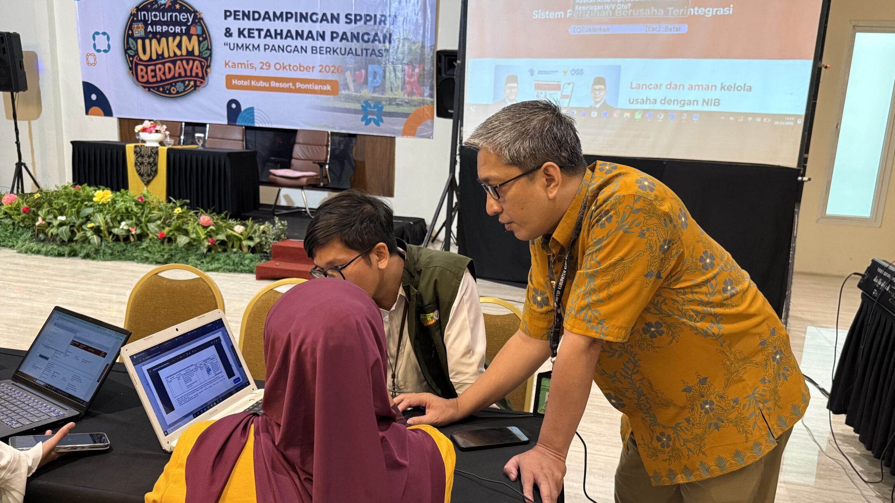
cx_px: 482
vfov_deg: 40.0
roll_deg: -2.9
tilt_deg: -12.8
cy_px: 295
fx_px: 688
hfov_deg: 66.0
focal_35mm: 29
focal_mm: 6.76
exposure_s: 1/50
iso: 400
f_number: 1.78
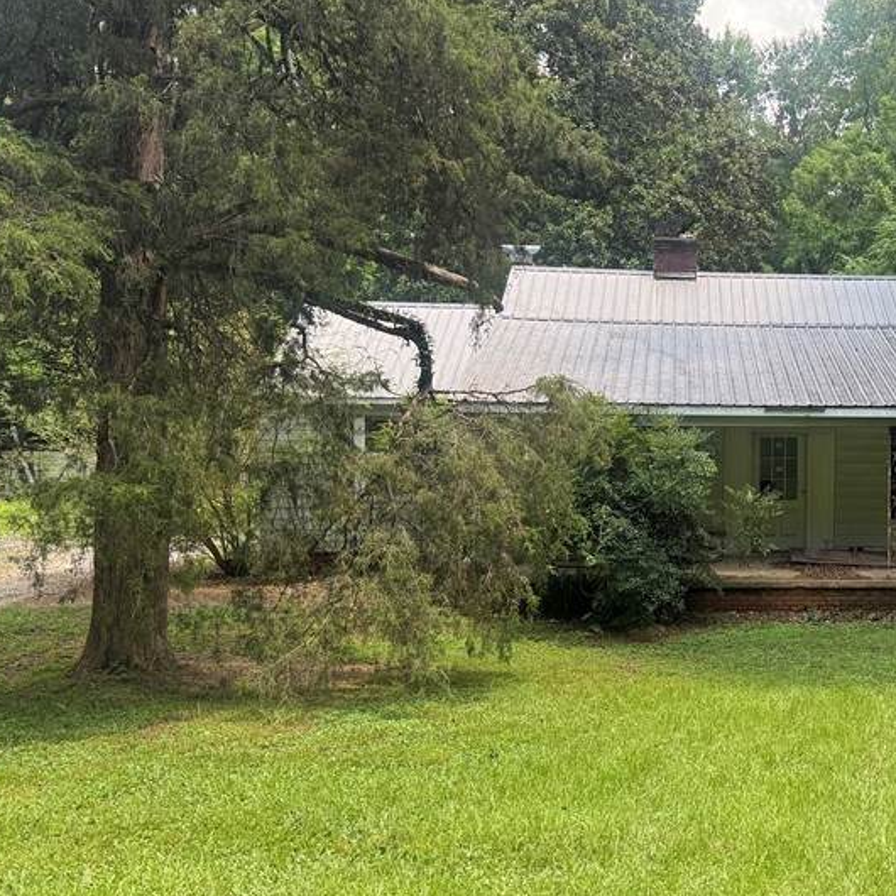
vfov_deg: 40.9
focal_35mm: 41
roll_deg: -0.4
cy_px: 428
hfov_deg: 38.4
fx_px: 1201
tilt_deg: -4.0
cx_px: 789
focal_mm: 6.76
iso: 80
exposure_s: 1/527
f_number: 1.78
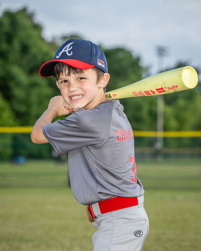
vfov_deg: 14.1
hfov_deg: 11.3
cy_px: 145
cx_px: 100
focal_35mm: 137
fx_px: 1019
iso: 100
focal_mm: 120
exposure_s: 1/200
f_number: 5.6
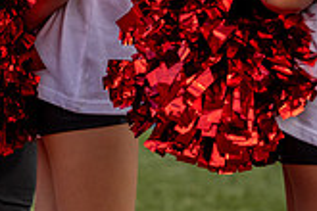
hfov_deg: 4.8
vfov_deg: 3.2
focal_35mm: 428
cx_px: 108
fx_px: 3768
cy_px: -171
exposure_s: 1/3200
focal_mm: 105
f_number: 2.8
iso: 200
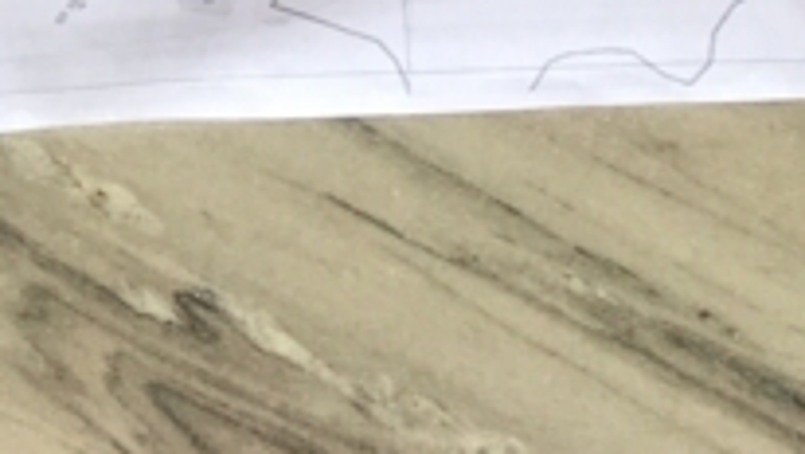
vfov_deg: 6.2
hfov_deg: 13.7
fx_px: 3352
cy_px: -1468
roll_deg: +0.2
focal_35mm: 157
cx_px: 293
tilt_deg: -31.2
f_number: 2.2
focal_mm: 4.15
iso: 25
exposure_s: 1/100
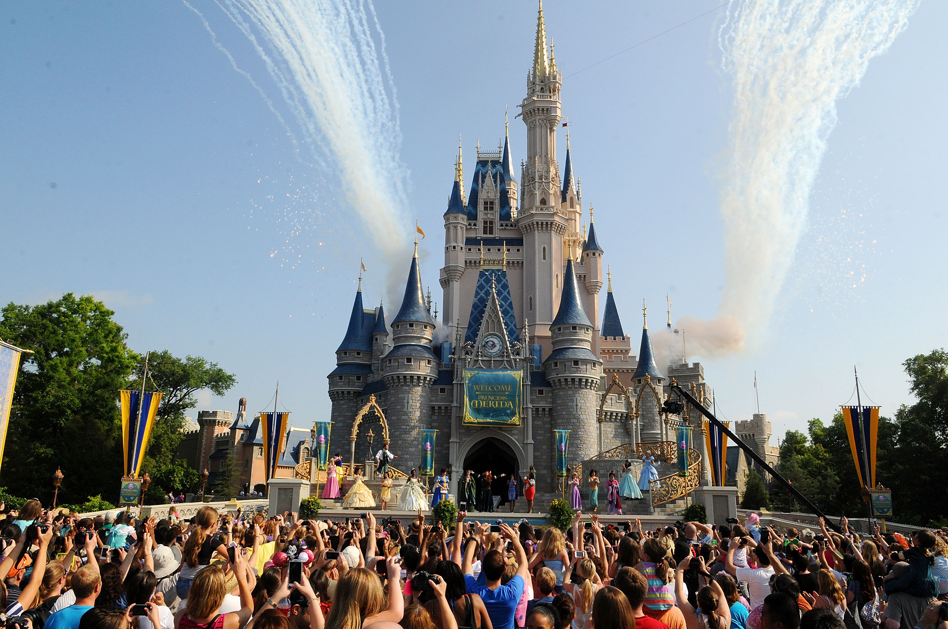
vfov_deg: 50.3
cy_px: 314
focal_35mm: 26
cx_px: 474
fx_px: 671
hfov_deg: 70.5
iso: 640
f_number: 14
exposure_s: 1/500
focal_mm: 17
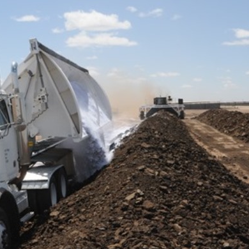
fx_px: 464
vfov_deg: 30.0
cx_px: 94
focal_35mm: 57
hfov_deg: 29.9
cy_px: 132
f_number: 13
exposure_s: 1/640
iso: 640
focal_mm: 28
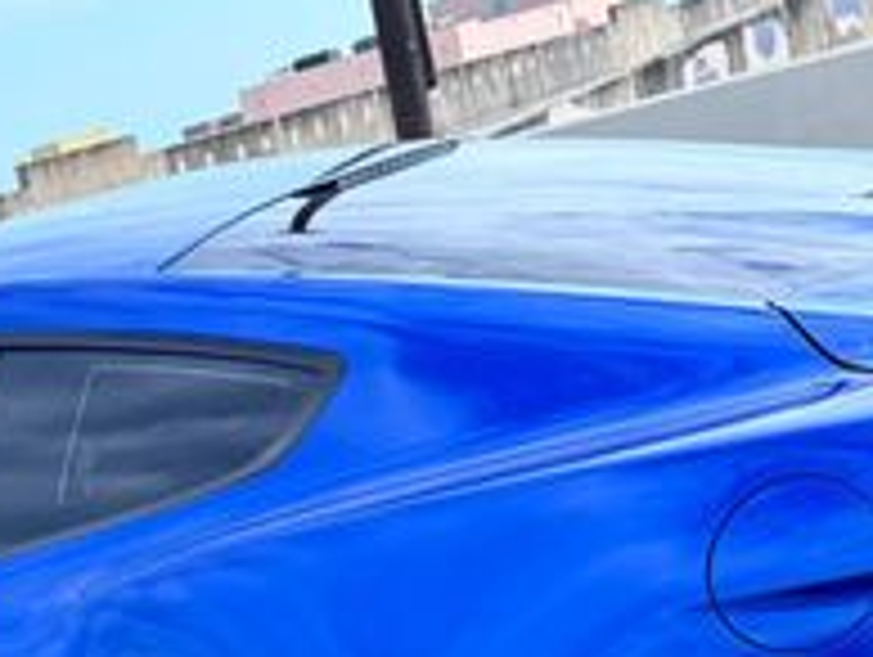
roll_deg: +16.1
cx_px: 158
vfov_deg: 16.6
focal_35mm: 79
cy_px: 1044
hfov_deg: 24.2
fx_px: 1995
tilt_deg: -23.2
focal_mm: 6.76
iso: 80
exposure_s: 1/1980
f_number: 1.78
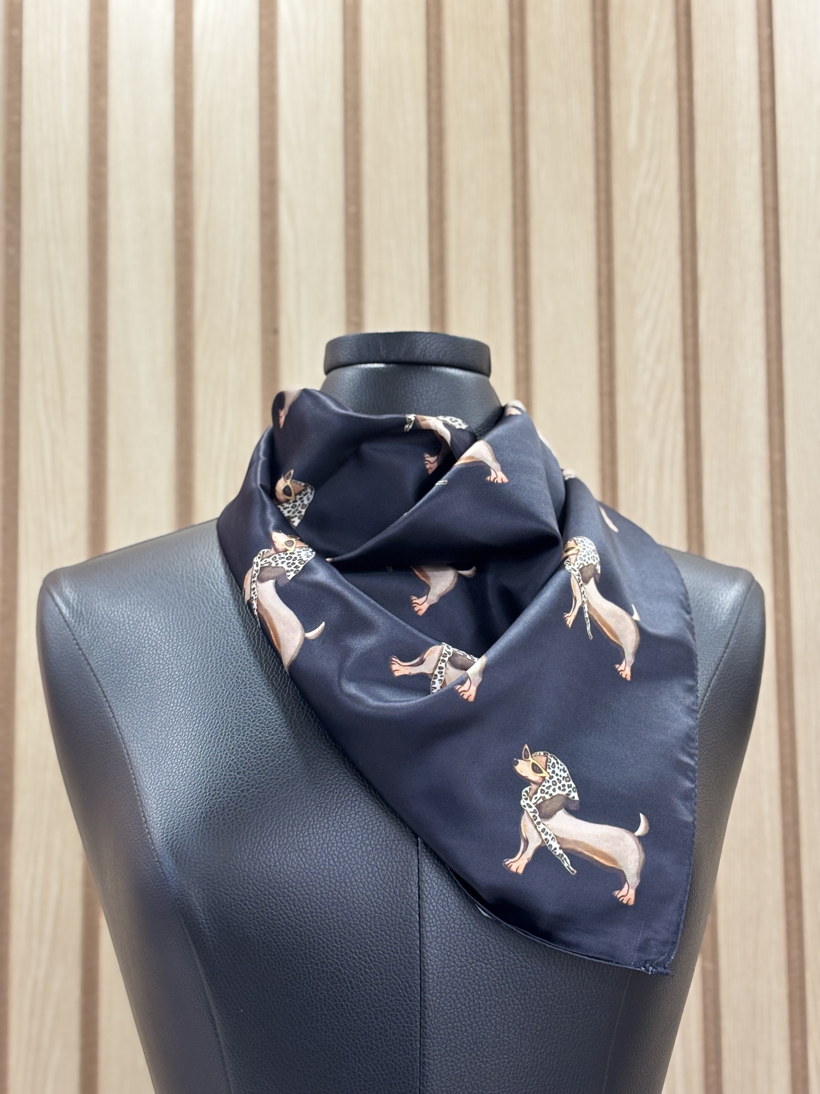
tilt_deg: +4.9
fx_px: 1642
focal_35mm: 52
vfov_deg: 36.8
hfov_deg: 28.0
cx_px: 410
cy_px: 547
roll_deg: +0.3
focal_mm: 5.96
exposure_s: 1/60
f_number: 1.6
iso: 80
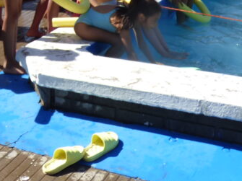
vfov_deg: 16.4
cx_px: 17
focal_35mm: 86
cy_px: -45
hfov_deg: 22.1
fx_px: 601
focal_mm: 5.29
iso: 100
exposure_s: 1/1000
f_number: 3.3
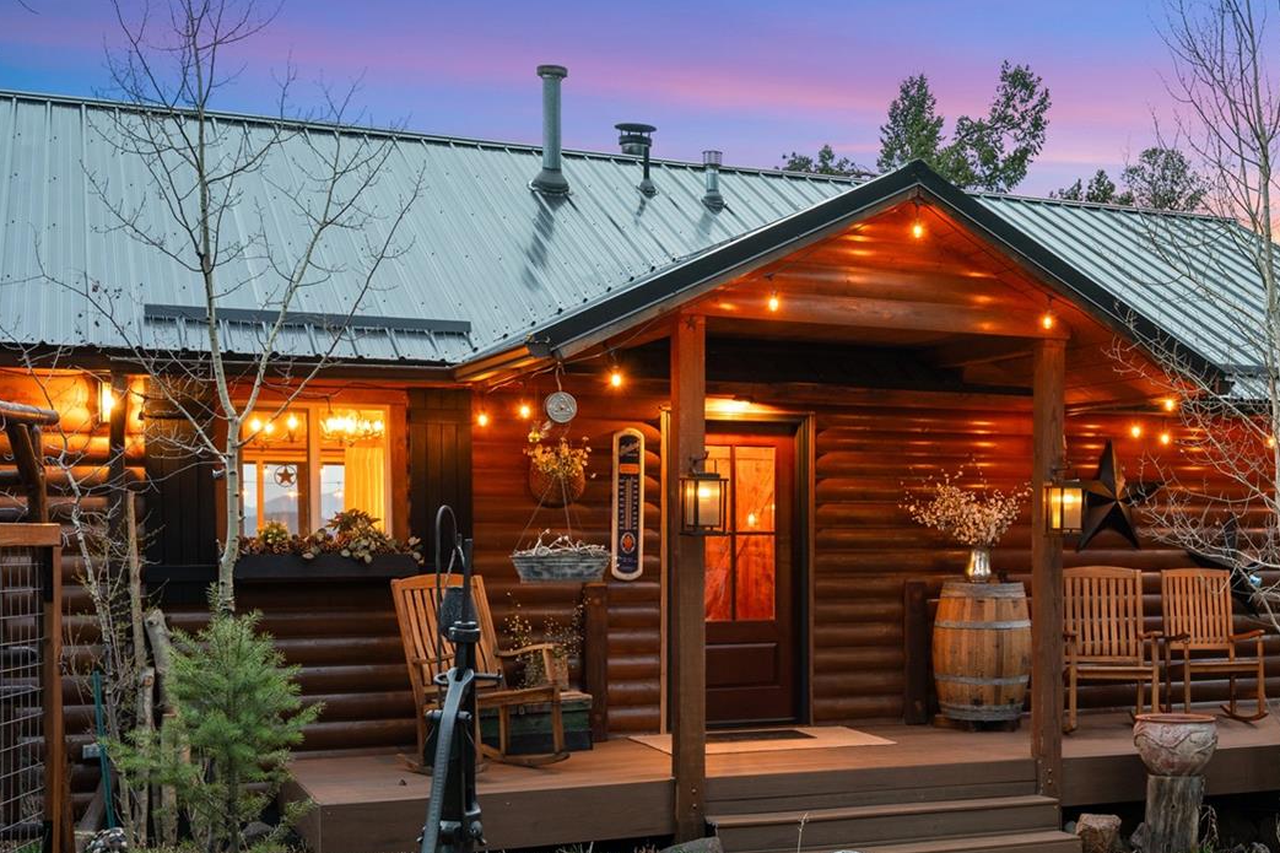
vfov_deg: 29.2
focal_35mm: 46
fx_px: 1635
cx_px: 935
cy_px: 514
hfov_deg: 41.7
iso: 400
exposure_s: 1/2
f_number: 8
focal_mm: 30
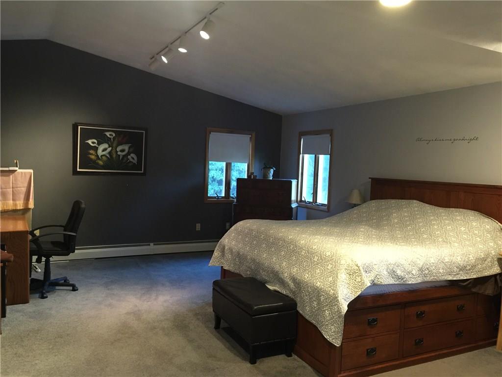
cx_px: 251
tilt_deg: -1.7
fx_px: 421
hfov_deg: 61.7
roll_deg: -2.8
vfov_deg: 48.2
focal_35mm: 29
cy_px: 188
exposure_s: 1/8
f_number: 2.2
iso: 125
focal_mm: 4.15
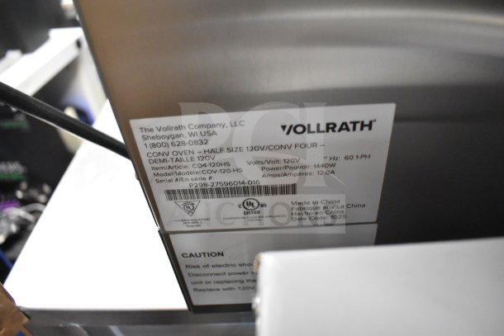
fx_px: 378
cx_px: 252
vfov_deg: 48.0
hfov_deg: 67.4
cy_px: 168
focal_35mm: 27
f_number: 3.5
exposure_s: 1/30
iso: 5000
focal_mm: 18
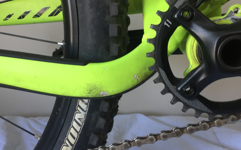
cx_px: 119
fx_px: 217
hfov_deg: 58.1
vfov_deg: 38.2
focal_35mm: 33
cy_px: 62
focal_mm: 4.15
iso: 50
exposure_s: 1/15
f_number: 2.2
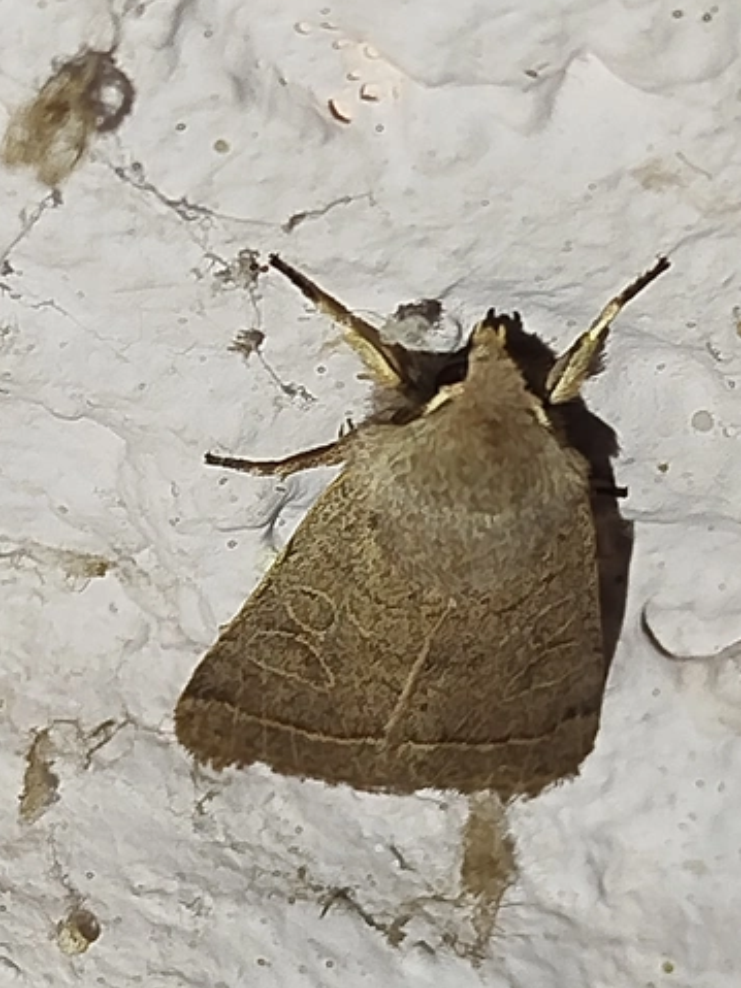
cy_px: 528
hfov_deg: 10.1
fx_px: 4198
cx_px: 341
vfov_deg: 13.4
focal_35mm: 147
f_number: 1.7
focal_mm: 5.31
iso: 100
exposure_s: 1/50
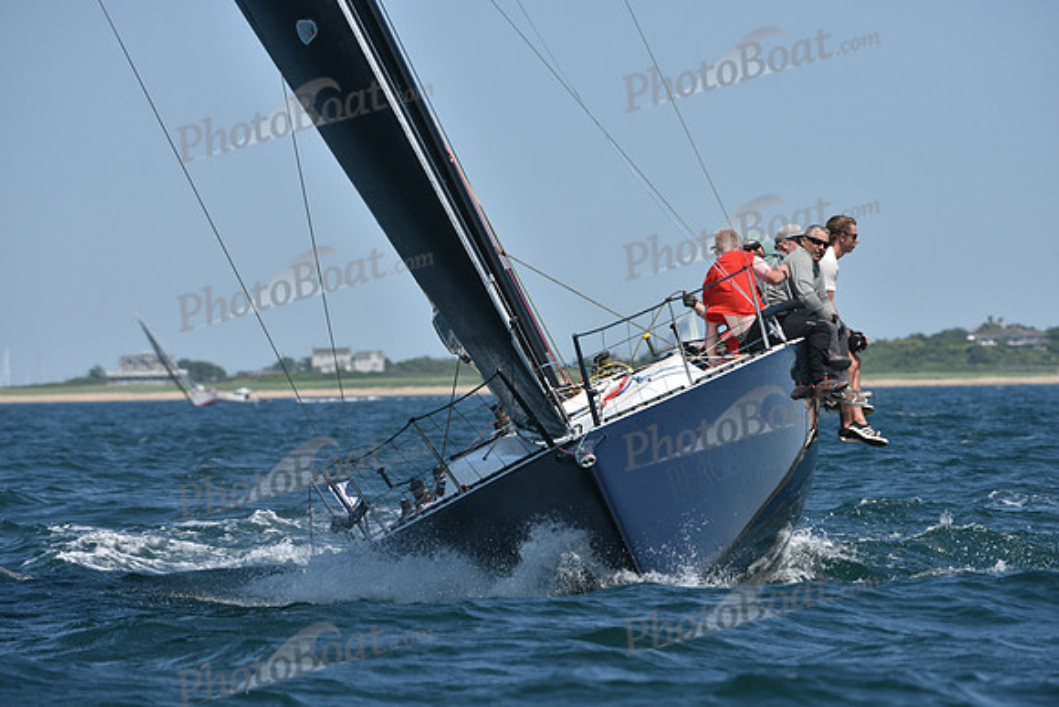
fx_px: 11769
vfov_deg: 3.4
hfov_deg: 5.2
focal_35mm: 400
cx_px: 530
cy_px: 354
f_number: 9
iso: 320
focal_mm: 400
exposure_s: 1/1000
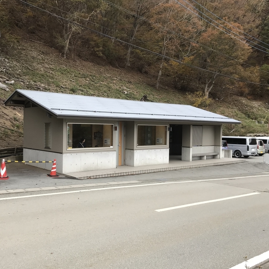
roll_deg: -0.5
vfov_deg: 48.4
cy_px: 137
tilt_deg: -0.7
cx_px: 117
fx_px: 299
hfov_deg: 48.3
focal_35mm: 34
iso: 20
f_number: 1.8
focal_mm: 3.99
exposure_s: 1/145
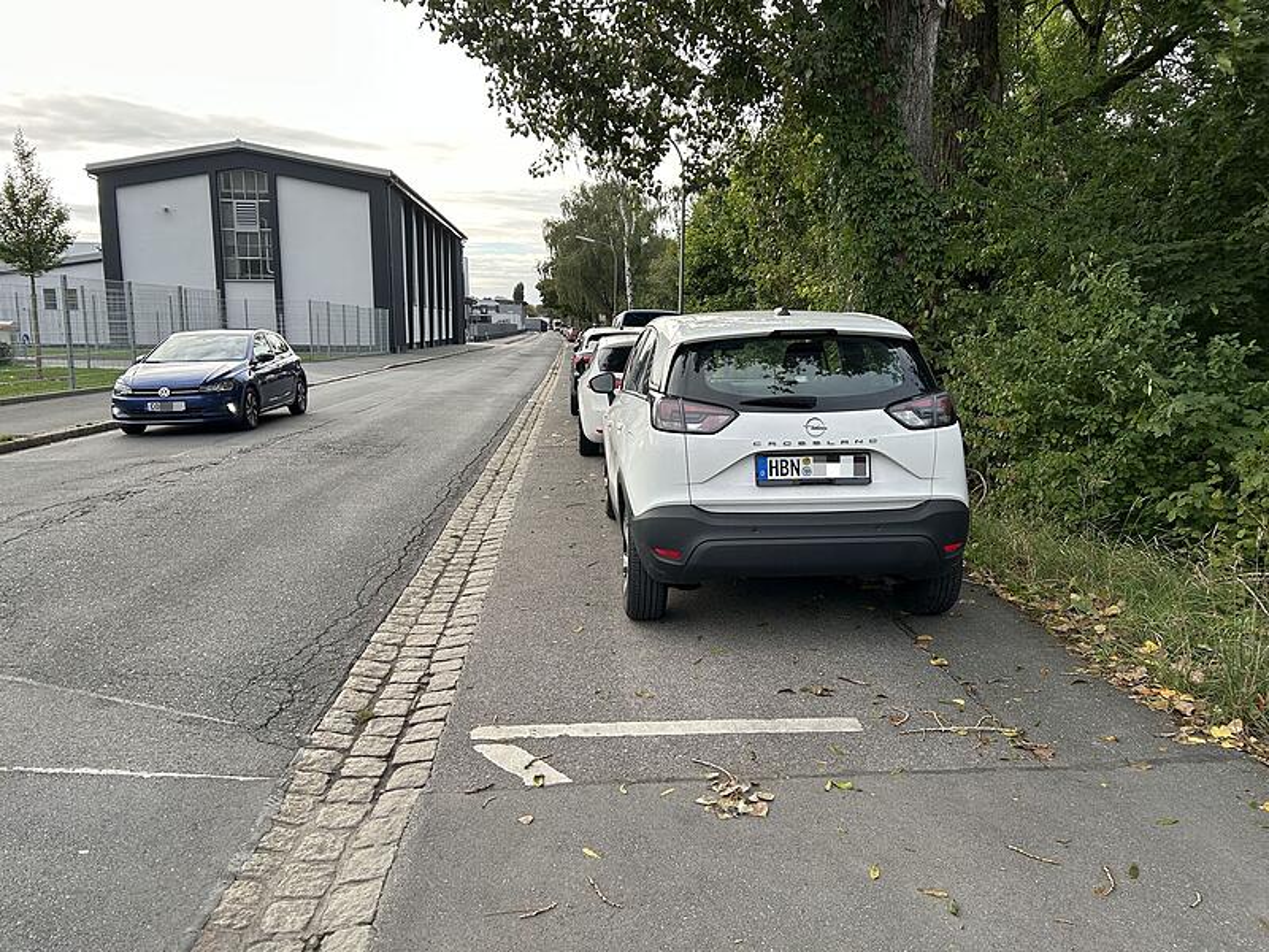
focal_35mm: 26
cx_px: 634
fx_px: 953
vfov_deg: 53.1
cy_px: 476
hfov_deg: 67.3
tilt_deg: -9.6
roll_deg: -1.2
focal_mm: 5.7
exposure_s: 1/666
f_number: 1.5
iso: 50
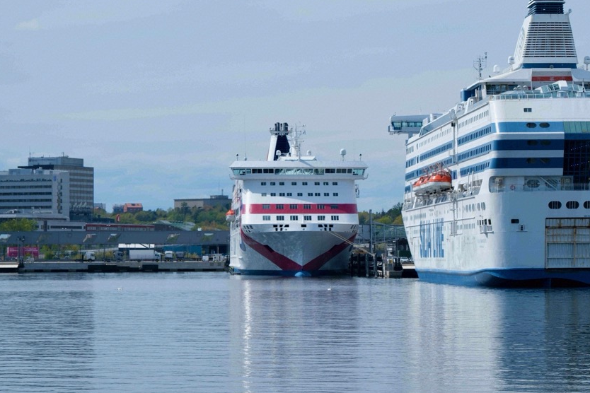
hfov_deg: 13.6
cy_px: 141
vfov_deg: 9.1
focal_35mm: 151
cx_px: 421
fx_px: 2475
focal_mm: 70
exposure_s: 1/750
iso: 125
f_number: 5.6
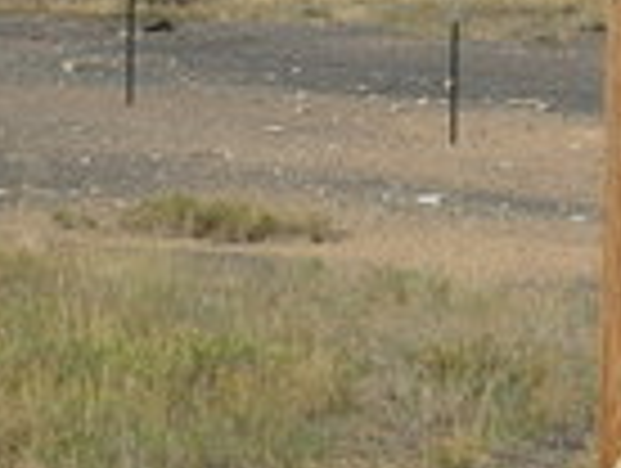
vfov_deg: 6.8
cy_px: -124
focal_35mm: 217
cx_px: 536
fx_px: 3900
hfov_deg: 9.1
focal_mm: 10.7
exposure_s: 1/640
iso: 125
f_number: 5.3
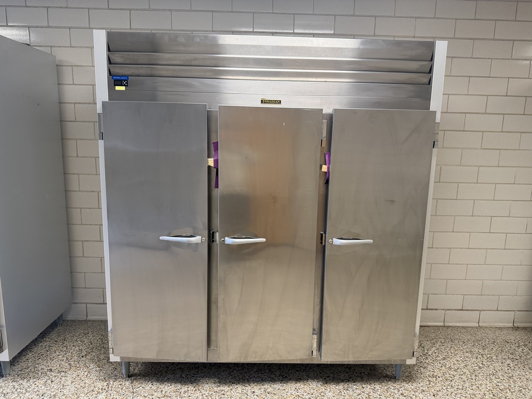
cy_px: 200
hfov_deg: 71.6
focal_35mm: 24
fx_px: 369
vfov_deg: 56.8
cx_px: 266
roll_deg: -0.8
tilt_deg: -10.4
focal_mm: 6.76
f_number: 1.78
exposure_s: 1/60
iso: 200
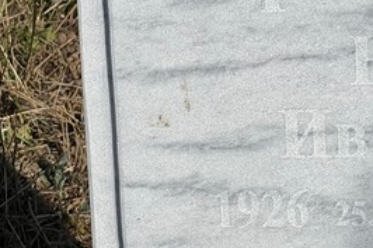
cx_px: 415
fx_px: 2495
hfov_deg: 8.5
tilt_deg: -23.6
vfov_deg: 5.7
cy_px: 73
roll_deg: -0.8
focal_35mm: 241
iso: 32
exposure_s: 1/1876
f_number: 2.8
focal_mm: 9
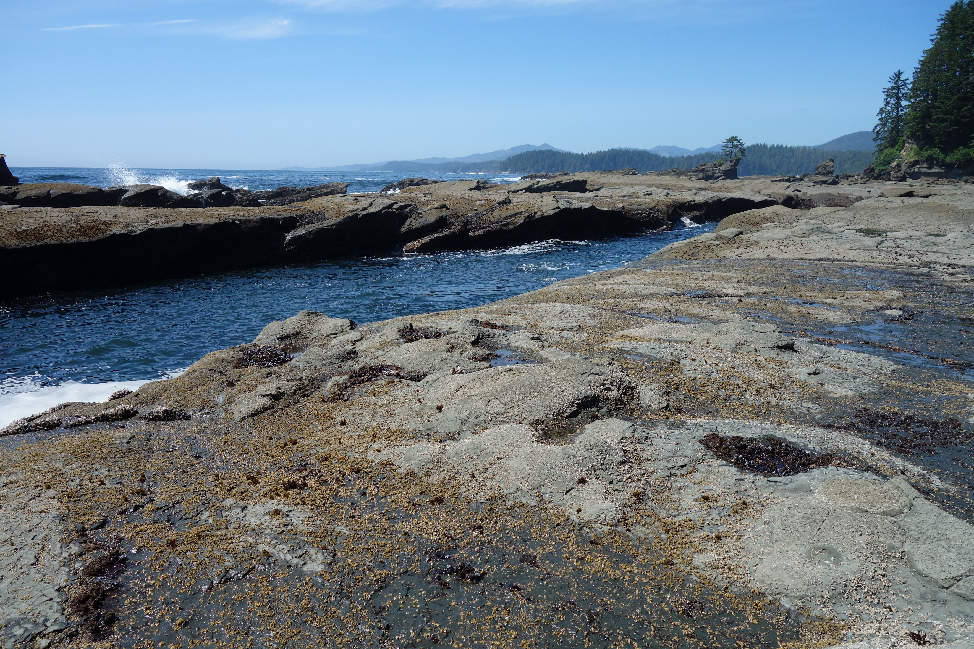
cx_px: 487
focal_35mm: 28
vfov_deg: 46.4
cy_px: 324
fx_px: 757
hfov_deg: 65.5
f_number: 5.6
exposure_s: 1/500
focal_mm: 10.4
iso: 125
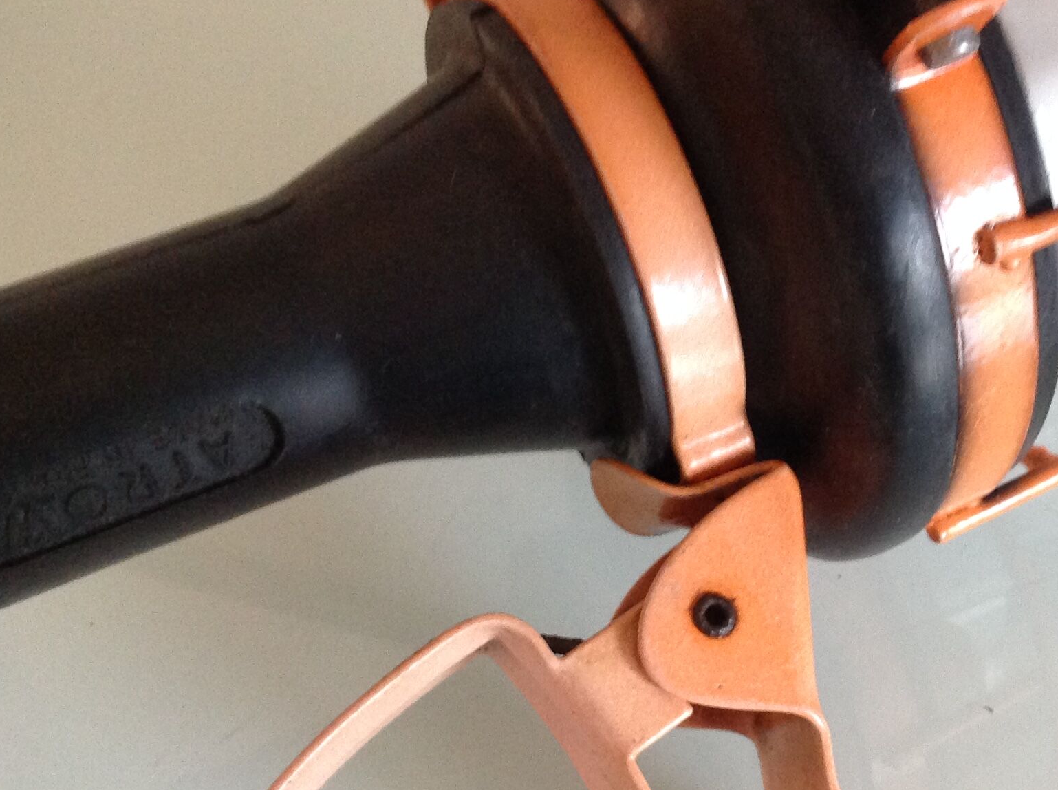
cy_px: 540
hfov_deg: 31.9
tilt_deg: -55.2
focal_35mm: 59
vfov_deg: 24.6
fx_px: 1800
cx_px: 841
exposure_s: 1/17
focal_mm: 4.28
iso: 250
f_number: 2.4
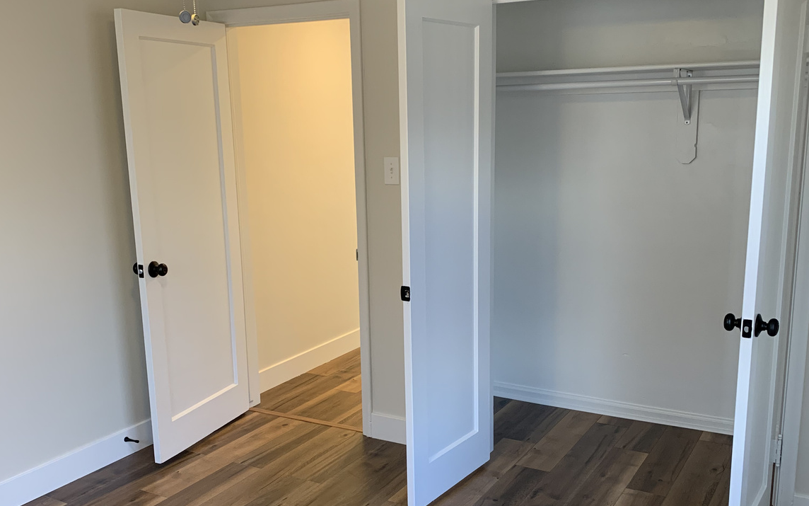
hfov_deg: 52.7
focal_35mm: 37
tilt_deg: -13.2
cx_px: 403
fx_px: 816
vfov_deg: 34.3
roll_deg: +1.3
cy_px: 314
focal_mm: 4.25
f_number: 1.8
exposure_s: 1/60
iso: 160
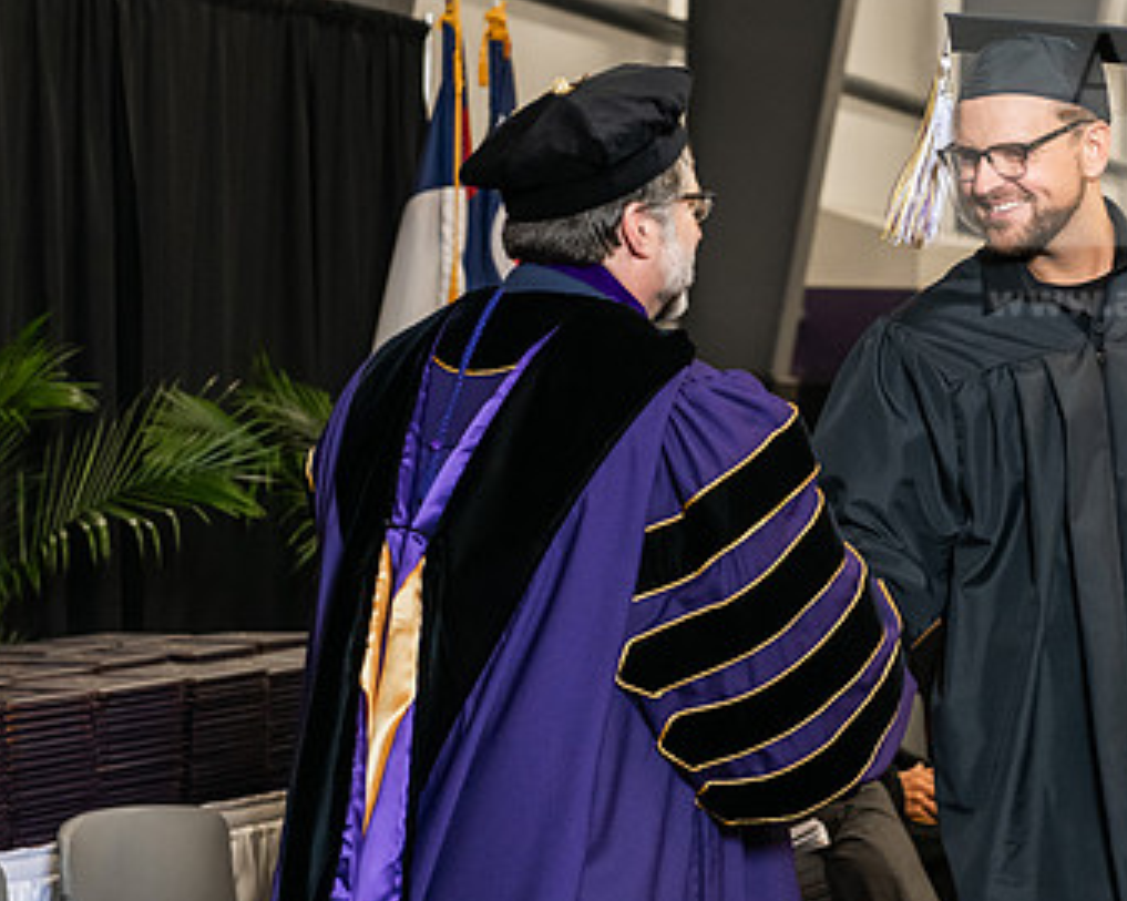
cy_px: 371
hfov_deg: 18.0
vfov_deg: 14.5
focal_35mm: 106
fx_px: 3535
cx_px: 838
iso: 2500
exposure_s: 1/200
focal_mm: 66
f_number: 5
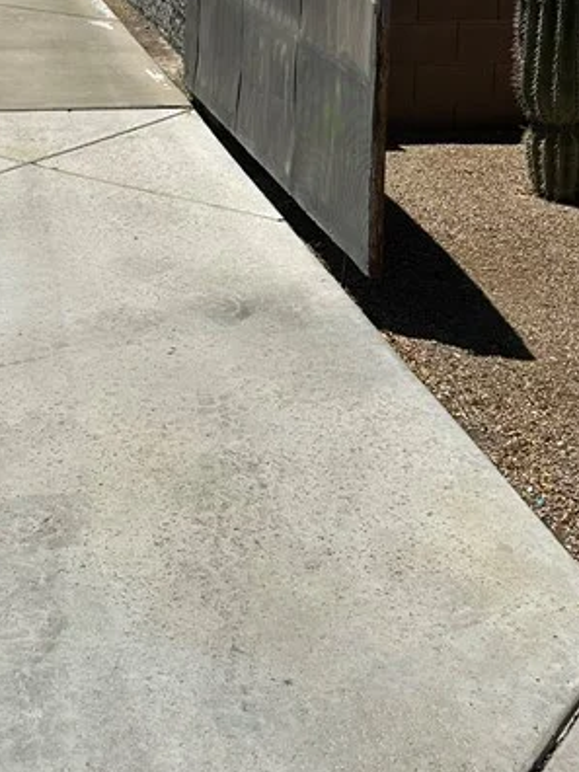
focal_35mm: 62
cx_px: 107
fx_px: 1383
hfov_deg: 23.3
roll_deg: -2.0
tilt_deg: -8.0
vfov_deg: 29.0
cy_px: -18
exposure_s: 1/7576
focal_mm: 6.86
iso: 80
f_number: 1.78
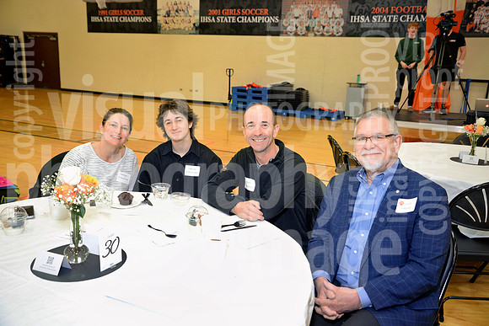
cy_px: 163
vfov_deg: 41.1
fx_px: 435
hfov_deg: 58.7
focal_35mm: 32
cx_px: 244
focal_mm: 32
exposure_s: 1/125
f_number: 5
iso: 2000
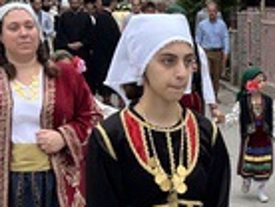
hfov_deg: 20.3
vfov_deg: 16.6
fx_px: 700
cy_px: 196
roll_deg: +1.9
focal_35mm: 88
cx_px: 359
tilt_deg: -10.6
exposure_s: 1/544
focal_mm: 5.7
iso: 50
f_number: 1.5
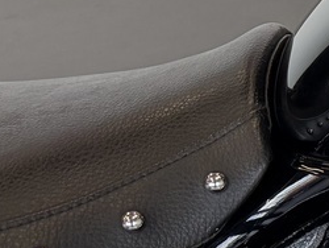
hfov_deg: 10.7
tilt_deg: -39.2
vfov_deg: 10.5
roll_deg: -3.6
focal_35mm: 138
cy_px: 334
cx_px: 936
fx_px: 1313
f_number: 1.78
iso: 160
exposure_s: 1/212
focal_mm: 6.76
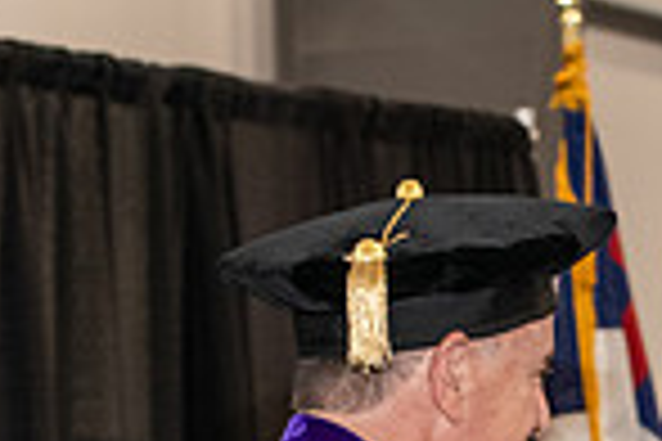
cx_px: 730
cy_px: 722
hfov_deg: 7.4
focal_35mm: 276
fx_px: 5075
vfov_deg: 4.9
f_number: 5
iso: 2500
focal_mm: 70
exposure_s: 1/200
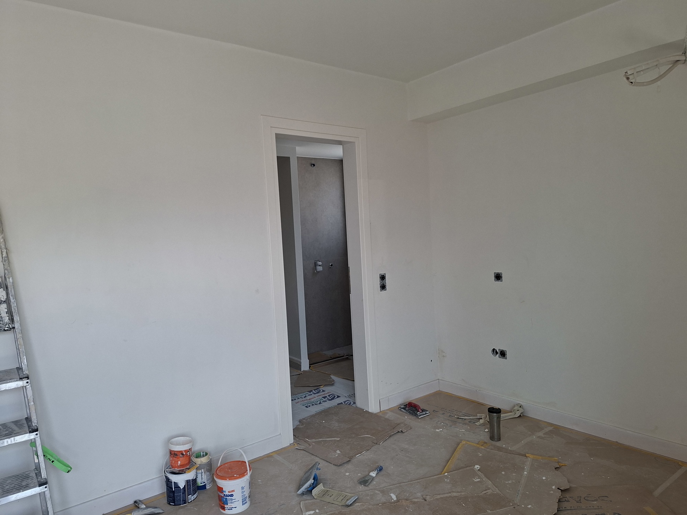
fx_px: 456
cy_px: 258
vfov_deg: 58.9
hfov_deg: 73.9
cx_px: 344
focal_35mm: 23
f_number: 1.8
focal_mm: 5.54
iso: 50
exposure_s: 1/103
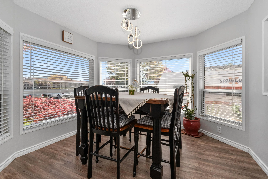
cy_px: 90
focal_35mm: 15
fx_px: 112
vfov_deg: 77.3
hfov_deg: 100.4
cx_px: 134
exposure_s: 1/200
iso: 250
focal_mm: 10
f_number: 10
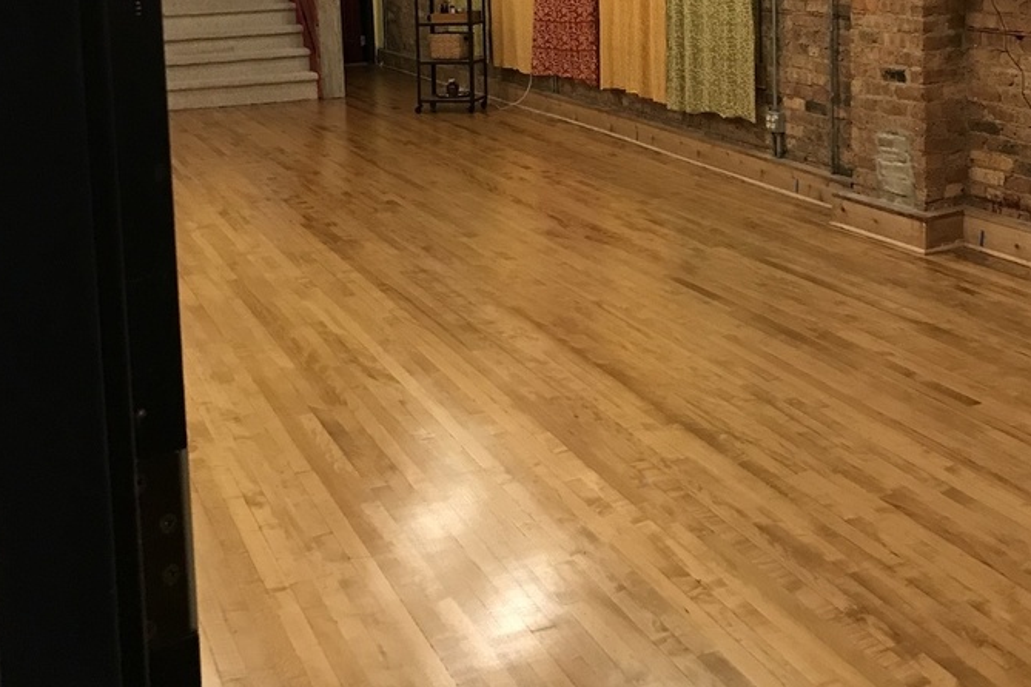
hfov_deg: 41.8
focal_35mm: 47
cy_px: 65
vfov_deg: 27.6
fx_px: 1346
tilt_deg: -5.1
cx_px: 579
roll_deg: +2.9
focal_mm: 3.99
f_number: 1.8
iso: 100
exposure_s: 1/12
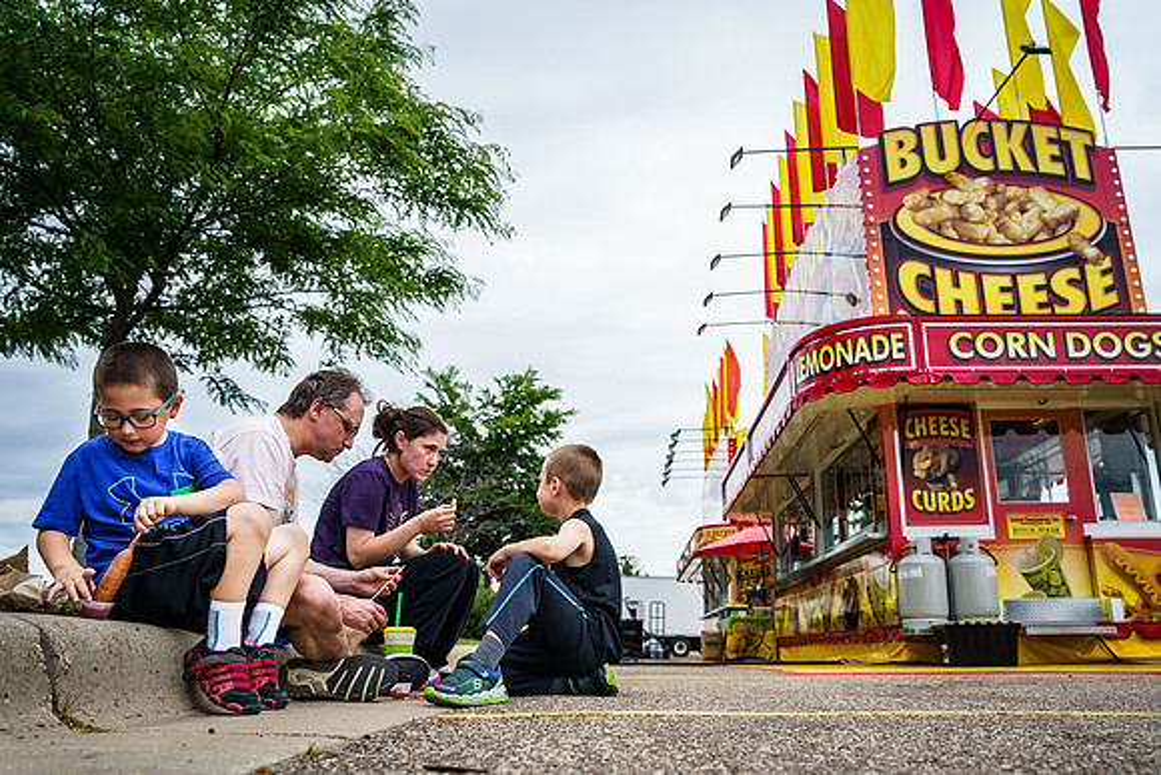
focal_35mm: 27
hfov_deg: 66.4
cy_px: 385
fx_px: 886
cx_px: 593
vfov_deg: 47.2
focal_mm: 26.6
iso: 200
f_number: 4.5
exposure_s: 1/800
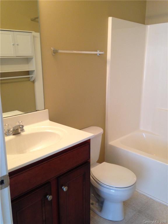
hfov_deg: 42.9
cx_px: 84
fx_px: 214
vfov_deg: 55.4
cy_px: 112
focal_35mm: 33
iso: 125
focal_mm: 4.13
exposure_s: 1/20
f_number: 2.4
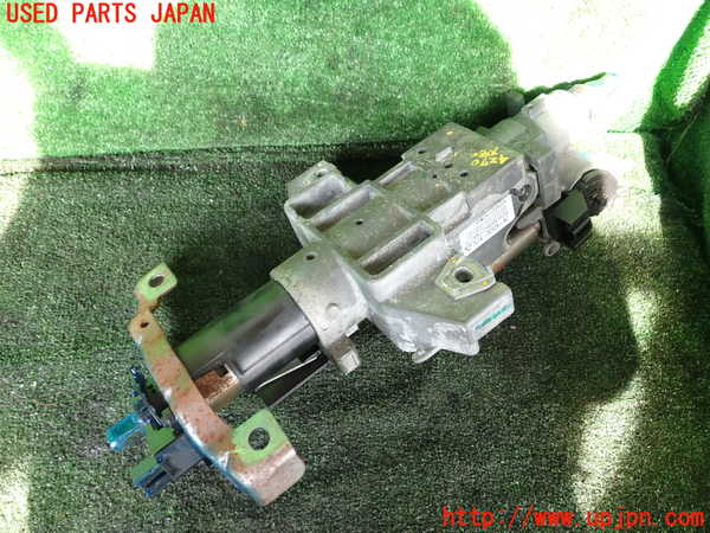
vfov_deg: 46.8
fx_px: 615
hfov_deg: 60.0
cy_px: 266
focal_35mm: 30
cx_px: 355
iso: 160
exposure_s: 1/60
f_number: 2.3
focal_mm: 5.4
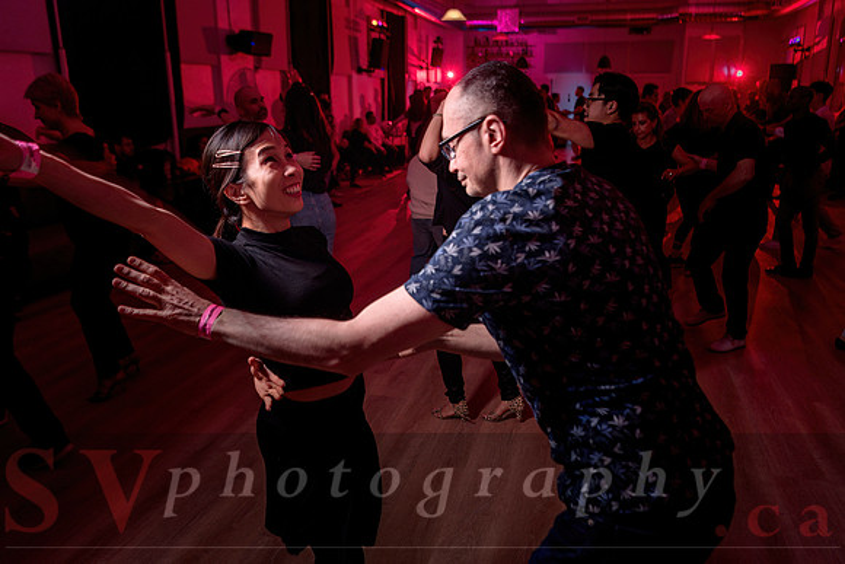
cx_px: 452
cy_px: 273
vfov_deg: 45.8
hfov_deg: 64.6
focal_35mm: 28
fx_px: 667
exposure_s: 1/60
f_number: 2.8
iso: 400
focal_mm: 26
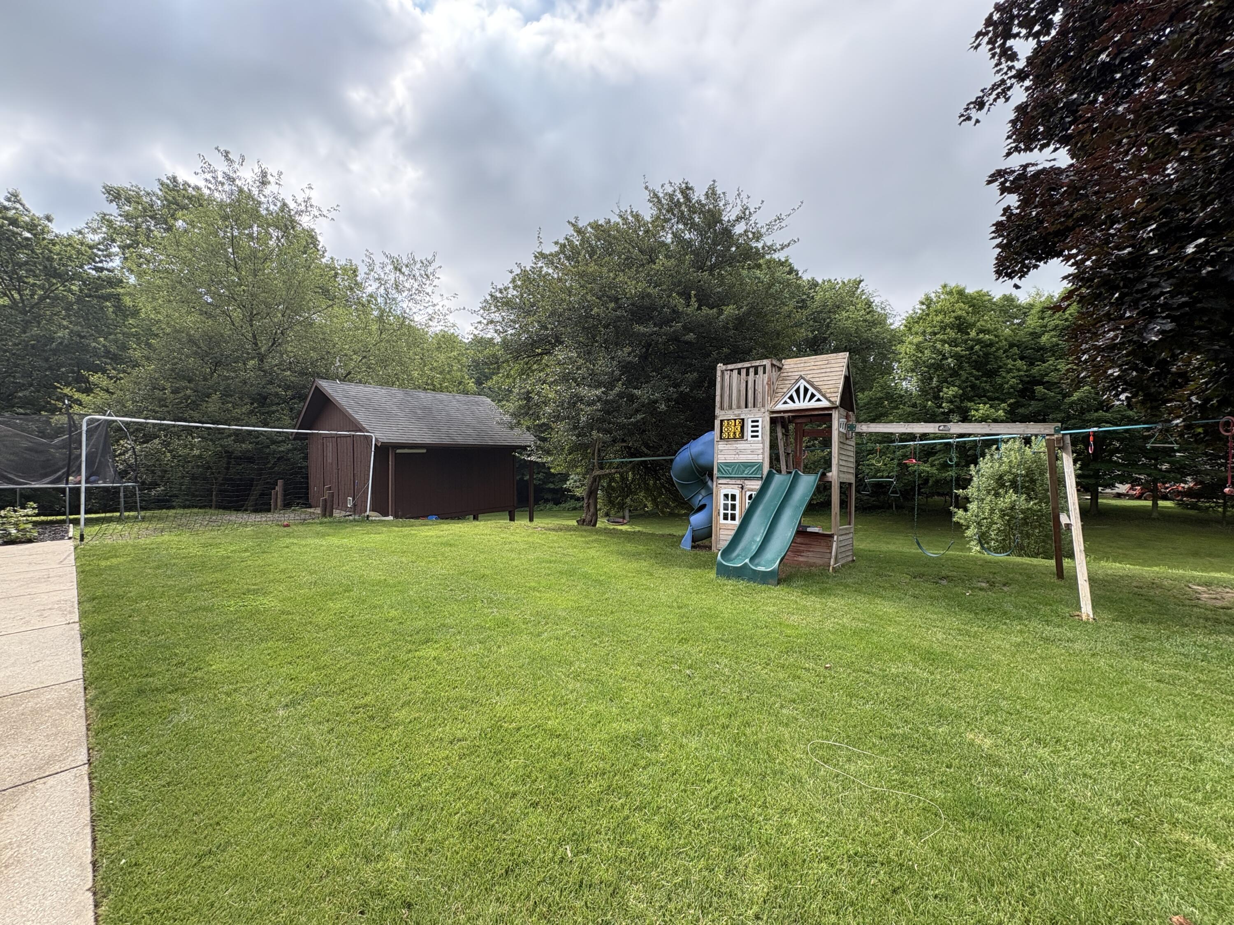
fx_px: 499
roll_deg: +0.2
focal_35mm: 14
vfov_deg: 85.7
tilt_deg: -1.3
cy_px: 462
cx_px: 617
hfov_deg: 102.1
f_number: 2.2
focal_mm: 2.22
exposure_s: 1/636
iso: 64
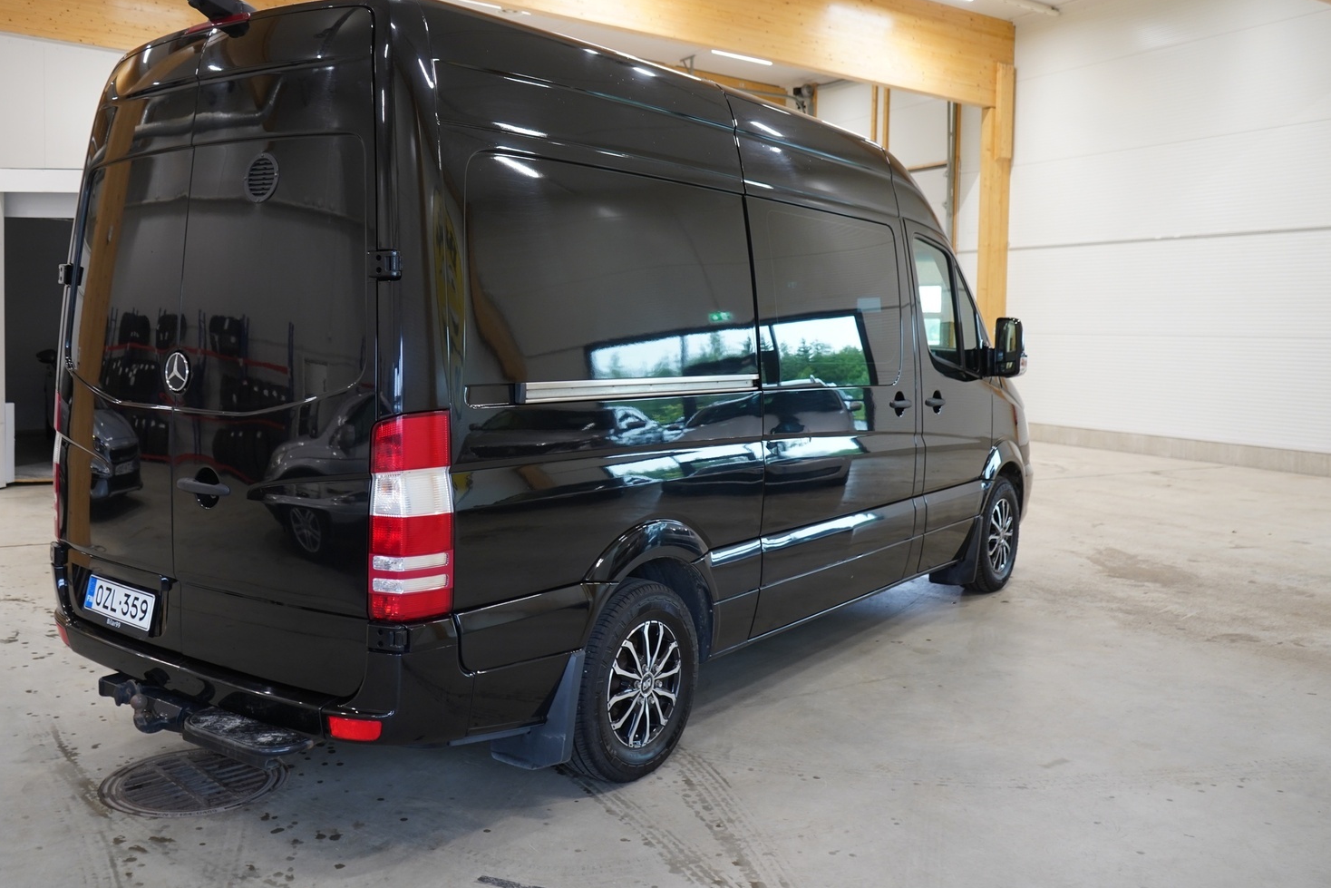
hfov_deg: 58.6
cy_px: 400
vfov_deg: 41.1
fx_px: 1183
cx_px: 610
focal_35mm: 32
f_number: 3.5
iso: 800
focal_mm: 29
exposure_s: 1/40
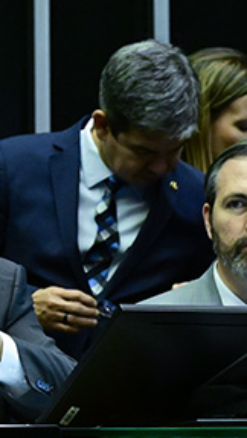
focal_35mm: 937
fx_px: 10910
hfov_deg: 1.3
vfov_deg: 2.3
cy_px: 303
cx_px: -137
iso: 5000
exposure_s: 1/100
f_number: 4.5
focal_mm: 200
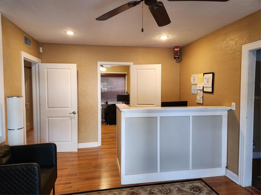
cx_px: 130
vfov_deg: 58.9
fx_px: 173
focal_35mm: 23
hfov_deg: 73.9
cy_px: 98
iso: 320
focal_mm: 5.4
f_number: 1.8
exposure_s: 1/120
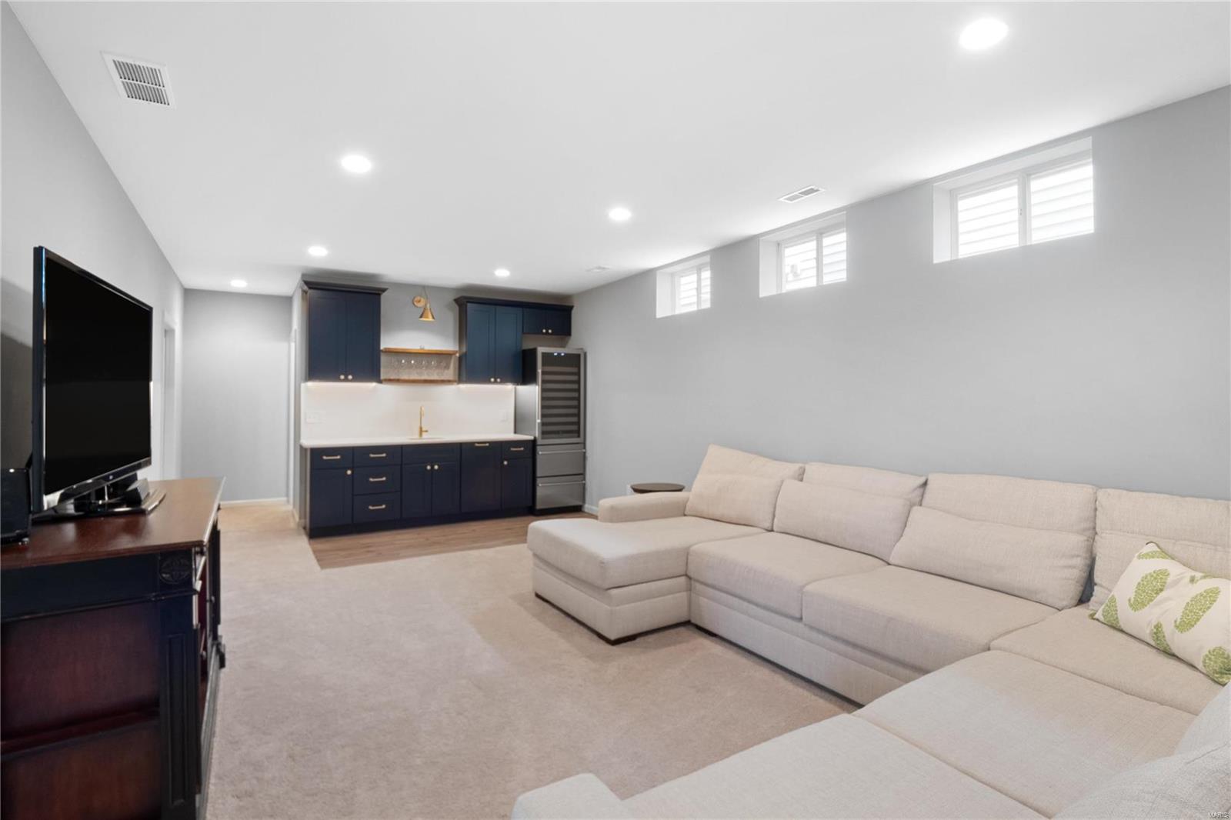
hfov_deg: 96.7
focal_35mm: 16
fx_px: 547
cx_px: 616
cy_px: 410
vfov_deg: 73.7
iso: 400
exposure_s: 1/1.25
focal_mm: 8
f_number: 8
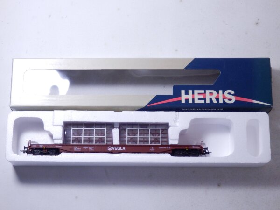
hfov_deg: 29.4
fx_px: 534
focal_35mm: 66
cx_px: 140
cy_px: 105
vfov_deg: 22.3
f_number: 4.4
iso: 400
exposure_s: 1/160
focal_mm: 11.9
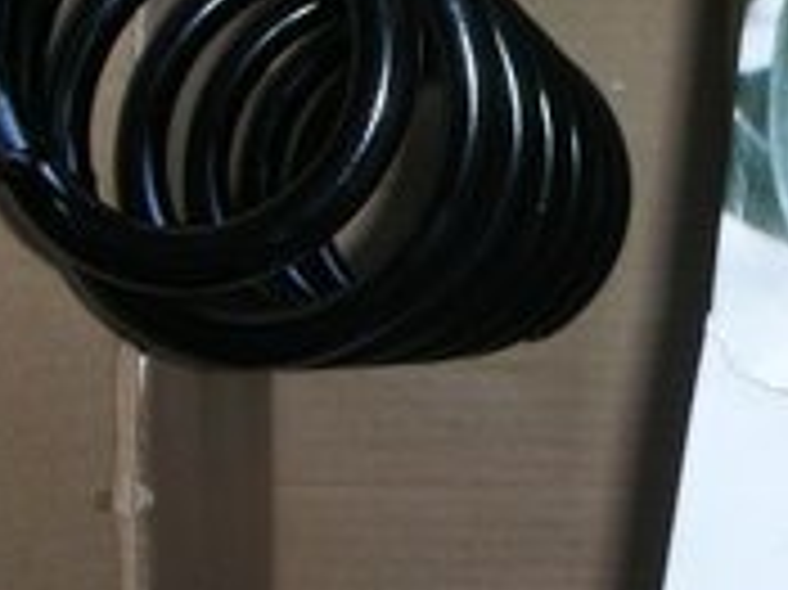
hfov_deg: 23.8
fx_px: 1820
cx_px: 698
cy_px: 9
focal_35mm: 80
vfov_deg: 18.0
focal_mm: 5.8
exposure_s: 1/60.1
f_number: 3
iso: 50
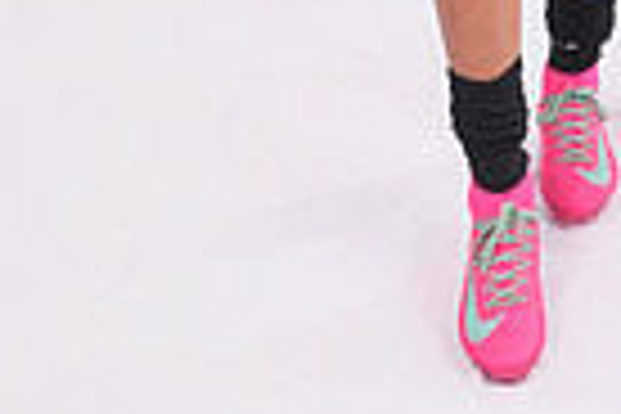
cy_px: -558
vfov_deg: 10.3
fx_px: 2018
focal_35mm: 117
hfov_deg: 17.2
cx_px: 590
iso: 160
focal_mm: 36
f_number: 7.1
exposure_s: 1/200
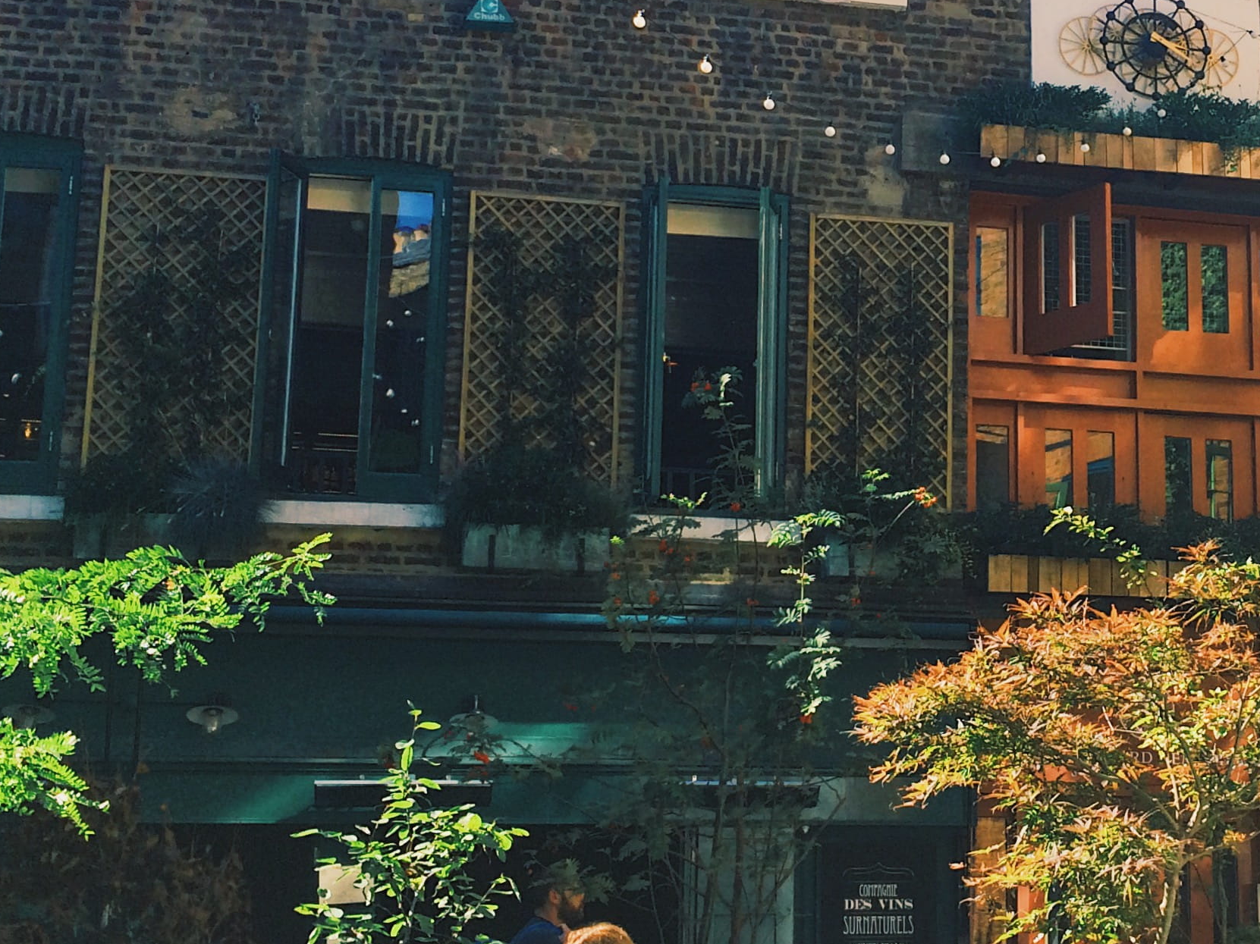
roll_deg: +1.1
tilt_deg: +18.1
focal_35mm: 57
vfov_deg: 25.4
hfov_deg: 32.5
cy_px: 276
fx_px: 2074
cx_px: 1070
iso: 32
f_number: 2.2
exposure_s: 1/720
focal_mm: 4.15
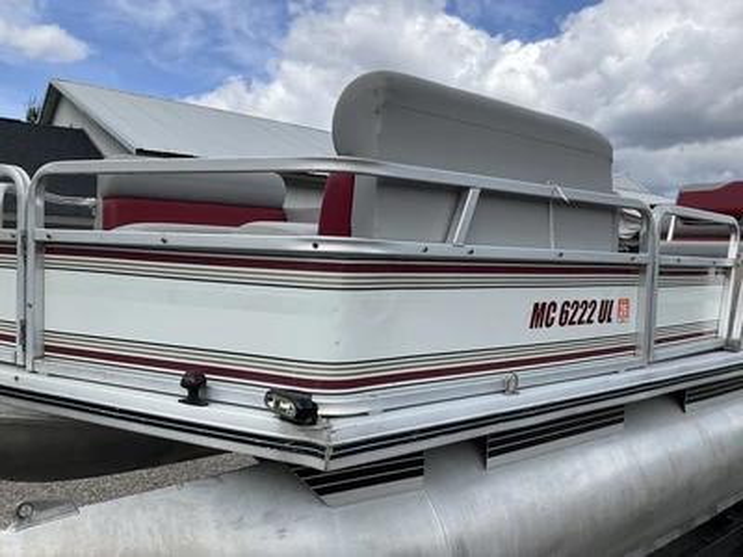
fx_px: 622
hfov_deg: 61.7
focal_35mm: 29
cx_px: 372
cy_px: 278
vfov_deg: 48.2
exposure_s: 1/1626
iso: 25
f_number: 1.8
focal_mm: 3
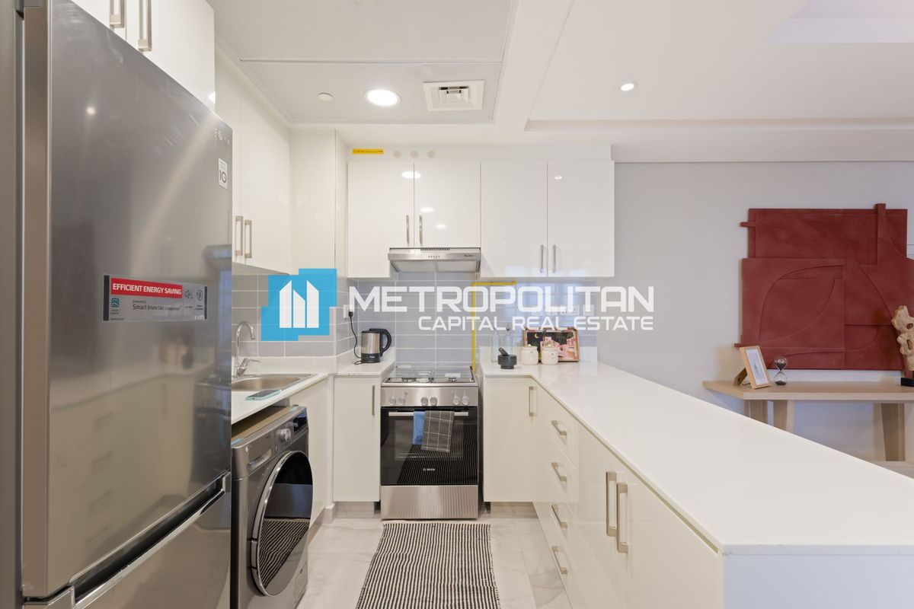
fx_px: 355
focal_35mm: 14
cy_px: 304
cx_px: 457
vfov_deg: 81.2
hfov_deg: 104.3
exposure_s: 1/5
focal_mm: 14
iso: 250
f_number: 8
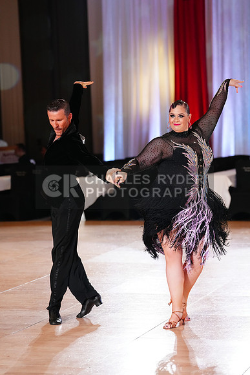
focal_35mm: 100
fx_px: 1041
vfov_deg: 20.4
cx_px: 125
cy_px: 188
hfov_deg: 13.7
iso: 3200
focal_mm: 100
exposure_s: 1/640
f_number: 2.8
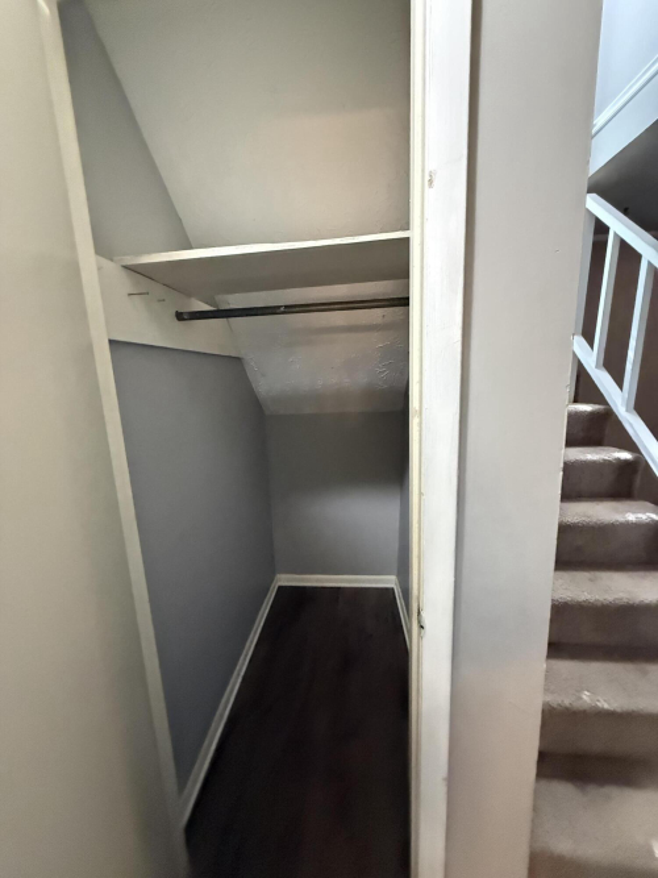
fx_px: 355
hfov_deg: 85.7
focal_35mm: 14
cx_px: 329
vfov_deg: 102.1
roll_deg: +1.8
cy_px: 439
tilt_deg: -9.7
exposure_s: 1/60
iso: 1250
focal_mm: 2.22
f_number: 2.2
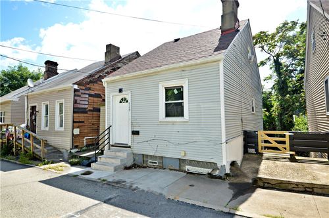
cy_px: 109
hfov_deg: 90.1
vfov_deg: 67.2
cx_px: 164
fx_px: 164
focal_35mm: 18
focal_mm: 12
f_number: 7.1
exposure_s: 1/200
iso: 100
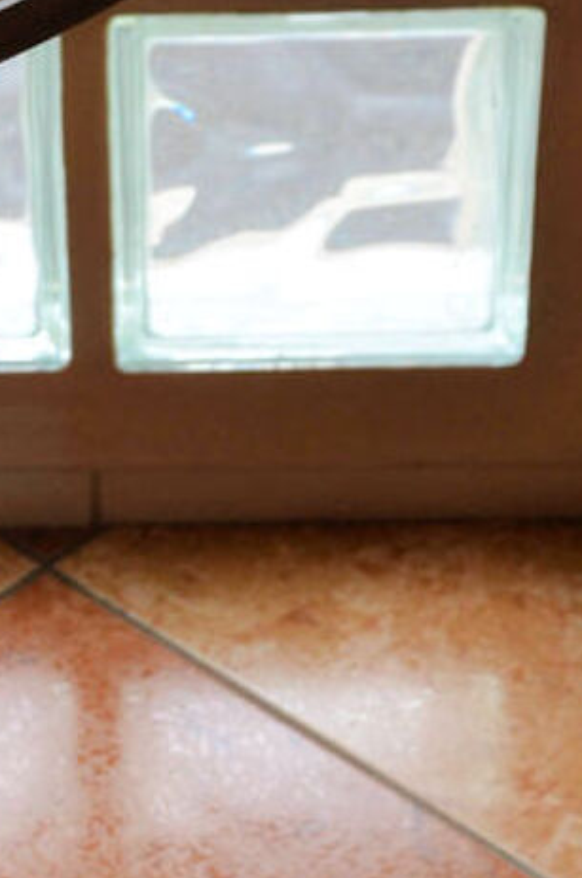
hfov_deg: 9.9
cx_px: -6
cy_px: 350
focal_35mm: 137
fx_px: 3334
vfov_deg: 15.0
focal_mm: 28
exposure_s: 1/125
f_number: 5.6
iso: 320
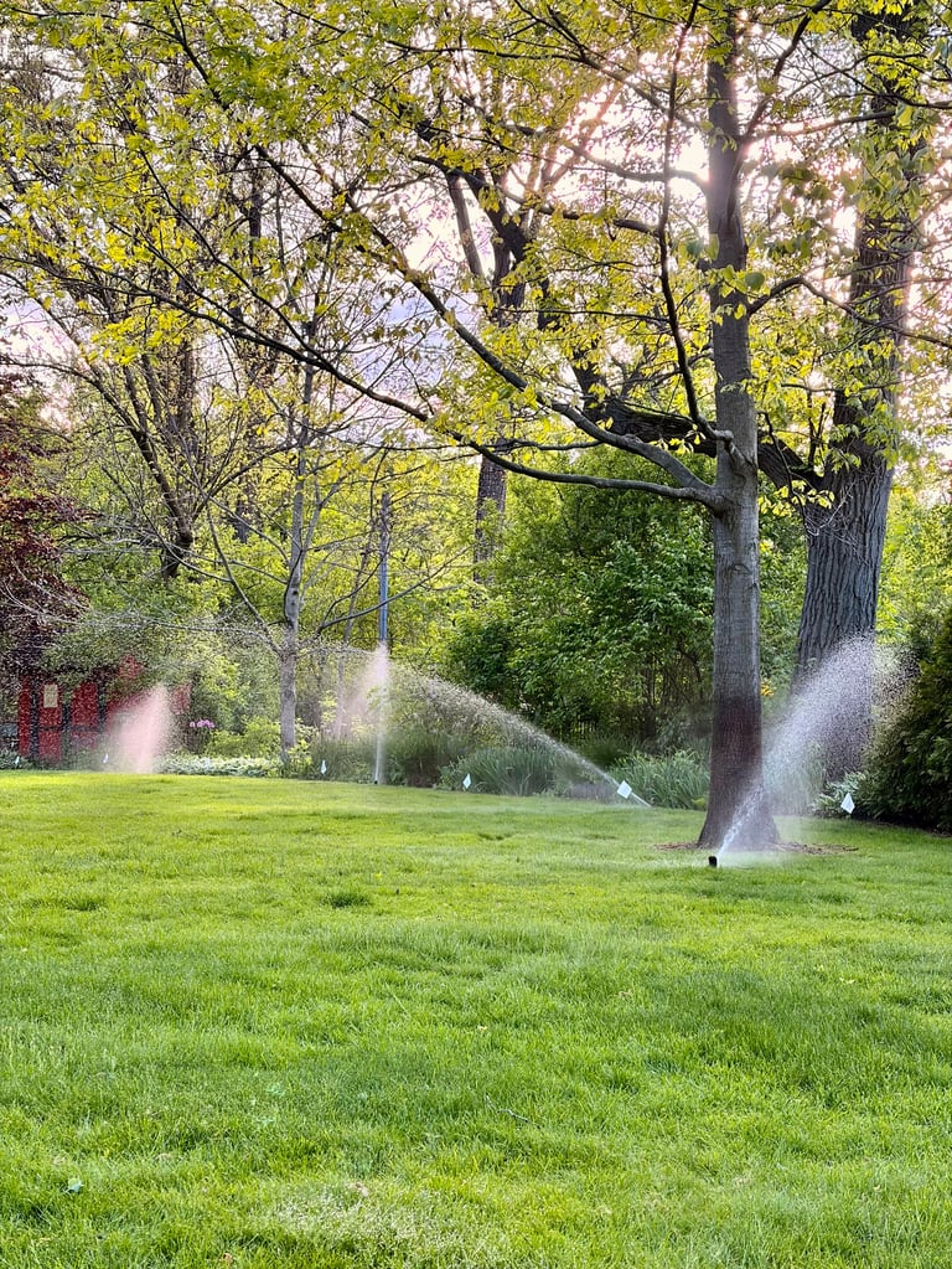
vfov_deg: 36.8
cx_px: 476
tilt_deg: +1.7
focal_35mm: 52
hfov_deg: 28.0
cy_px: 634
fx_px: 1906
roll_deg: -0.4
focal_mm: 5.96
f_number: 1.6
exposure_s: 1/186
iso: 32
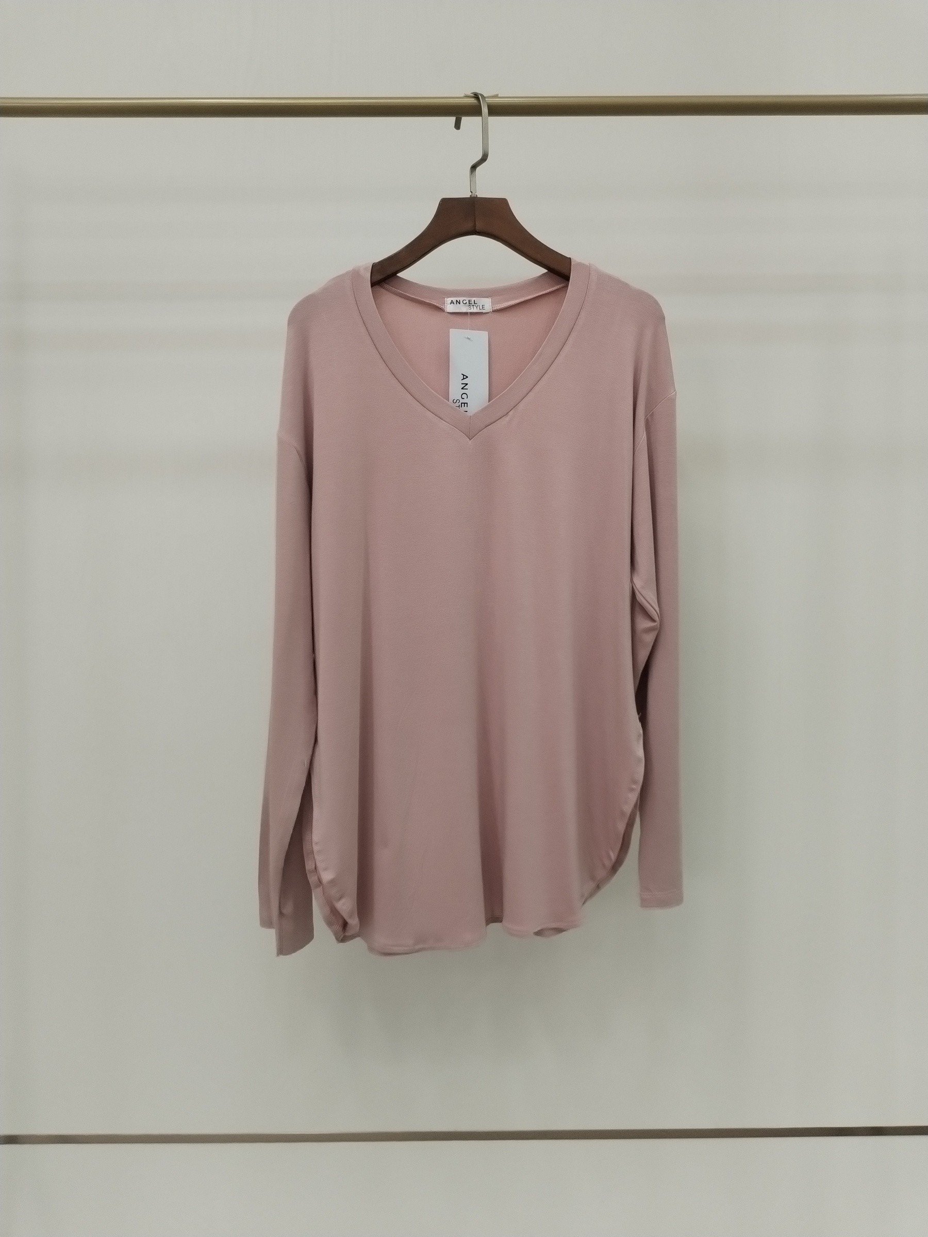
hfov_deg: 48.2
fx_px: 1037
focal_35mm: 29
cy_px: 618
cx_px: 464
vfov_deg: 61.7
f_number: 1.8
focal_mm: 4.75
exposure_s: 1/120
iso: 212
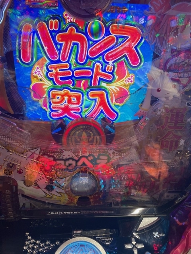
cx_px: 96
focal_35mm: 26
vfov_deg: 67.3
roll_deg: -0.9
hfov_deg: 53.1
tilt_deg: -20.7
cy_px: 127
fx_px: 191
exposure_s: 1/62
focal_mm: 4.2
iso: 64
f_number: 1.6
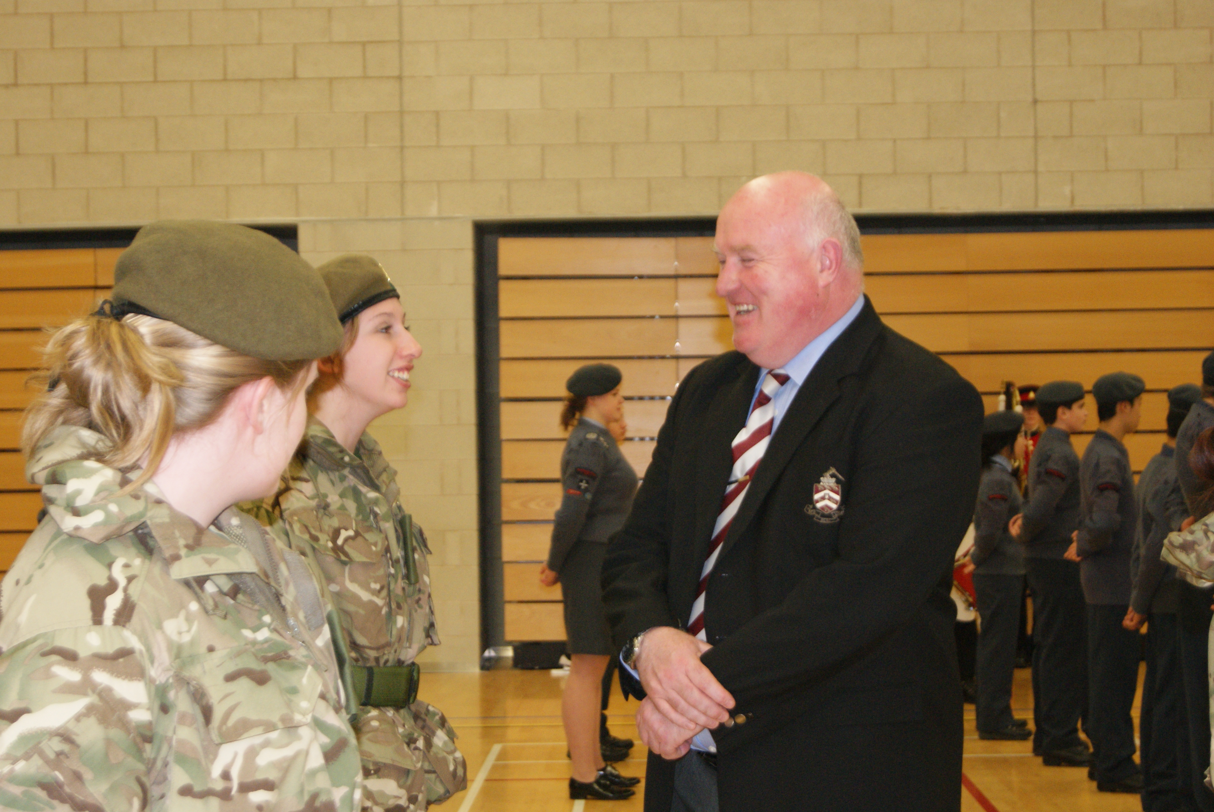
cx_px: 607
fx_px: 2785
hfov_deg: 24.6
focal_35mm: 82
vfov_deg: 16.6
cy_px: 406
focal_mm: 55
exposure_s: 1/80
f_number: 5.6
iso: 400
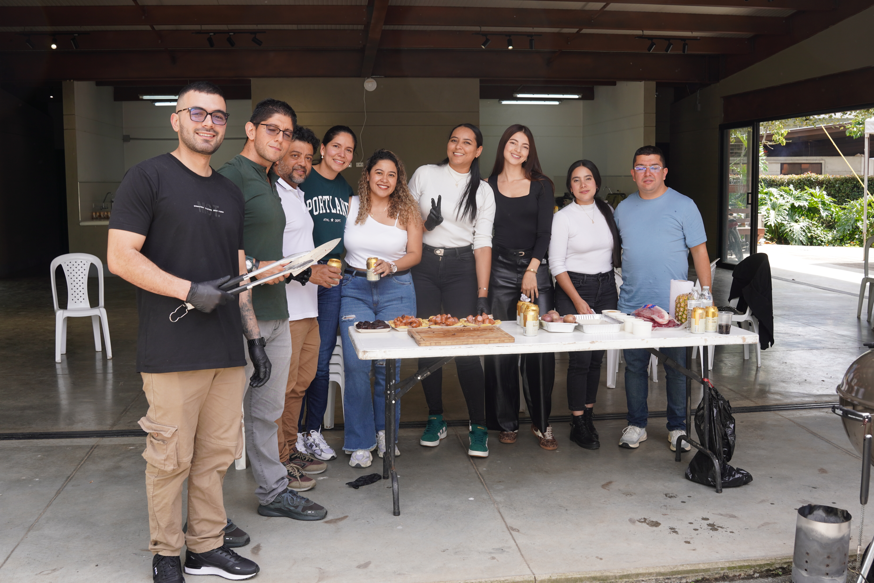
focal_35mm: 36
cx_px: 437
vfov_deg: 36.9
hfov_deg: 53.1
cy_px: 292
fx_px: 874
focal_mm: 24
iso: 125
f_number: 4.5
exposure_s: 1/160
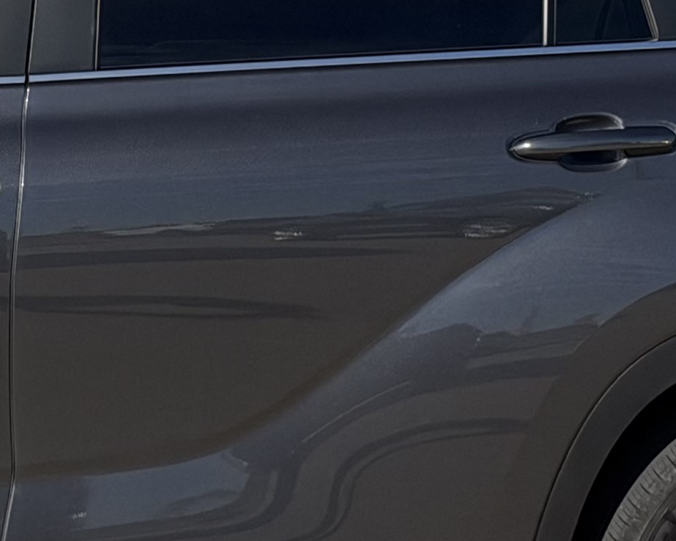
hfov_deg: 13.0
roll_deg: -0.7
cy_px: 39
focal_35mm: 145
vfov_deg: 10.6
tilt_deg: -4.1
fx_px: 2900
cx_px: -100
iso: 64
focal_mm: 6.93
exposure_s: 1/5208
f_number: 1.8
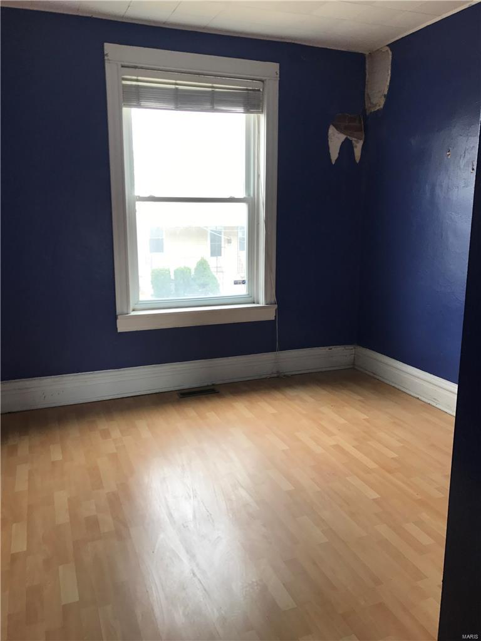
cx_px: 240
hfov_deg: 49.7
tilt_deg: -12.0
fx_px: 519
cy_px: 320
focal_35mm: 28
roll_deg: +0.0
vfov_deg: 63.4
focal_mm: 3.99
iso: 25
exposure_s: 1/60
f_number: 1.8
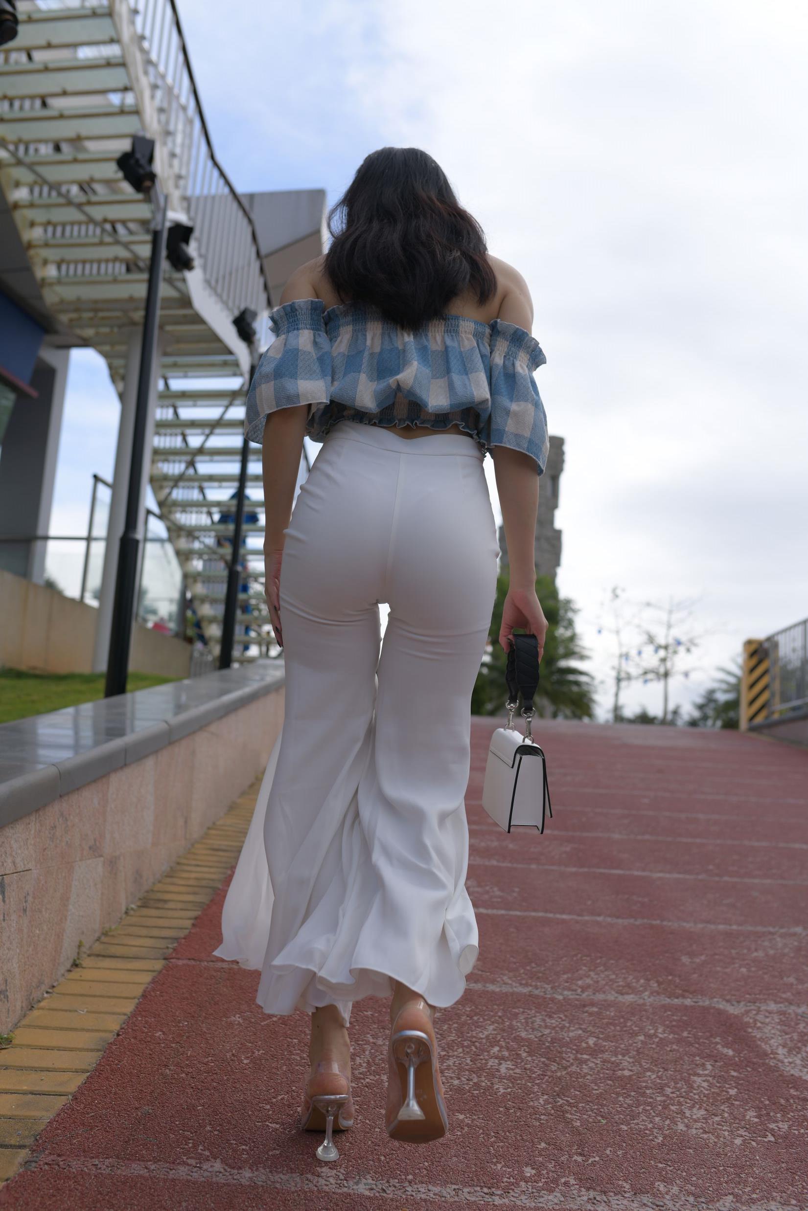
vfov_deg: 54.4
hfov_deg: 37.9
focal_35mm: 35
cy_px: 606
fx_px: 1178
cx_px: 404
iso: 72
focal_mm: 35
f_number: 4
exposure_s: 1/1000
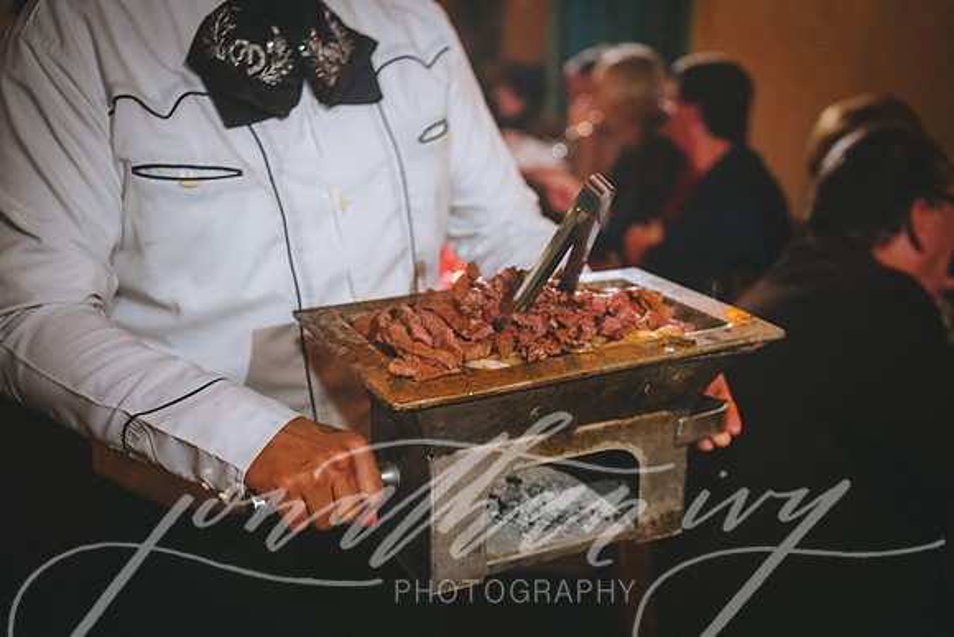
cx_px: 491
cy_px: 338
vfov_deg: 29.3
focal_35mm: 46
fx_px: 1219
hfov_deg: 42.7
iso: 1250
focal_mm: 40
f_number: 2.8
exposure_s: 1/60
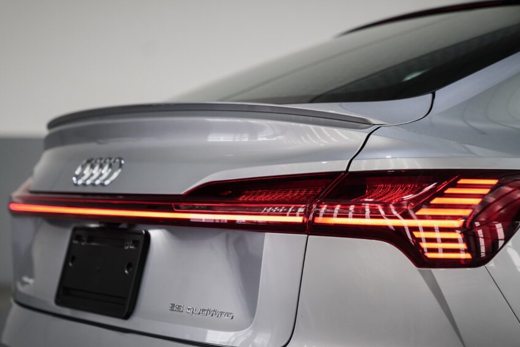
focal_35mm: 85
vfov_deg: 16.1
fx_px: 1228
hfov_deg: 23.9
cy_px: 210
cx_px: 266
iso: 1000
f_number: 2.8
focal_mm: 70
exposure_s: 1/125
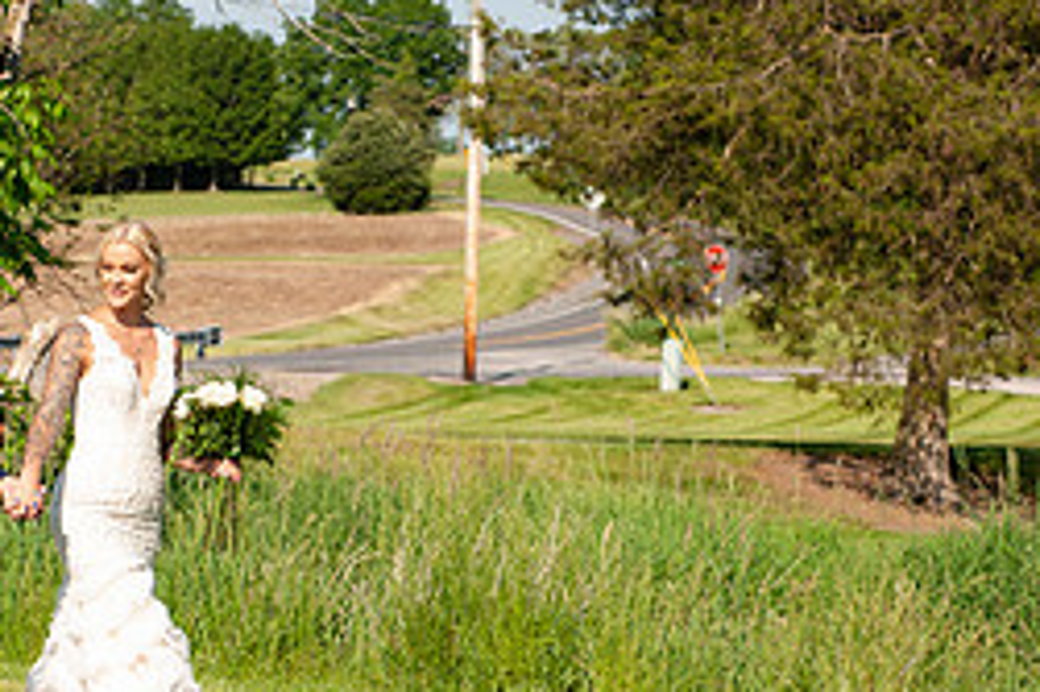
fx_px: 4677
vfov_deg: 8.5
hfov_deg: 12.7
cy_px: 419
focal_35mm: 162
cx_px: 369
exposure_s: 1/800
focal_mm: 70
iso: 100
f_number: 5
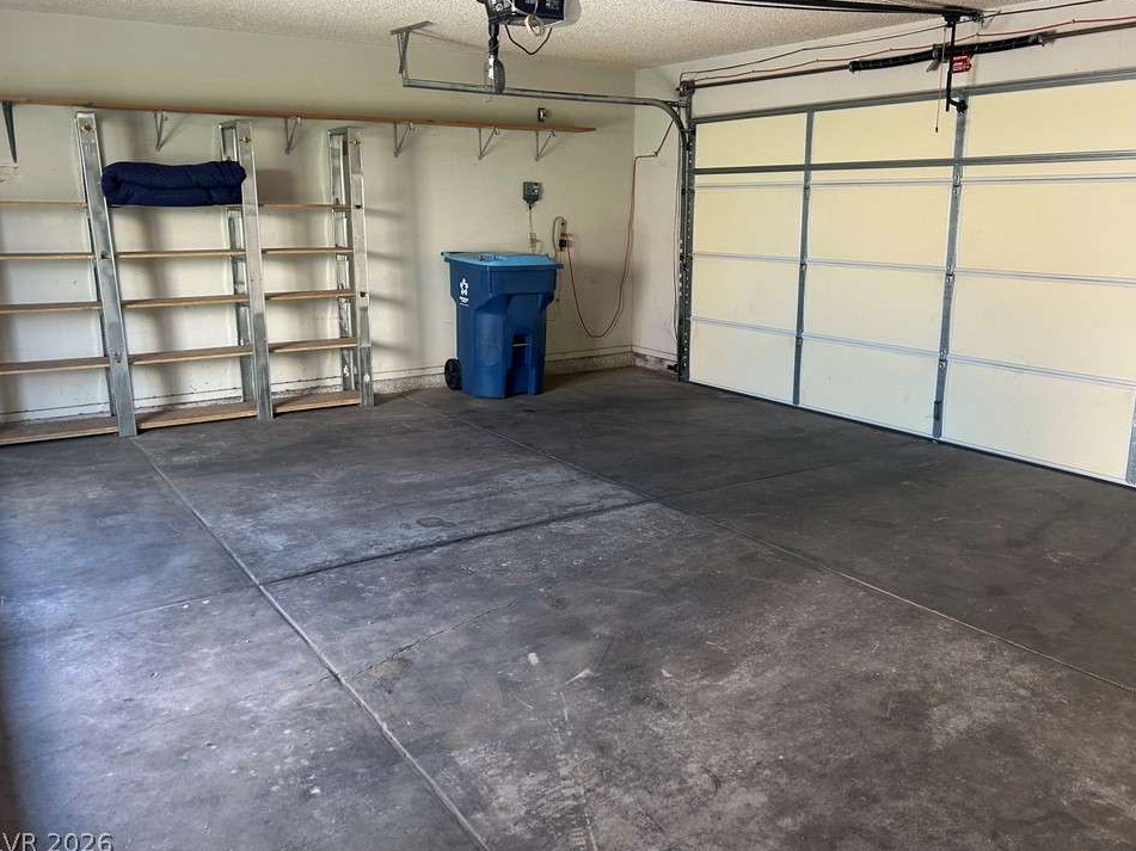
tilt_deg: -14.5
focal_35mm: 28
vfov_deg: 49.7
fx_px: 919
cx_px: 594
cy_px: 405
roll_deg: -0.7
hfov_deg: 63.4
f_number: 1.5
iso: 80
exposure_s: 1/60
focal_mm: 5.7
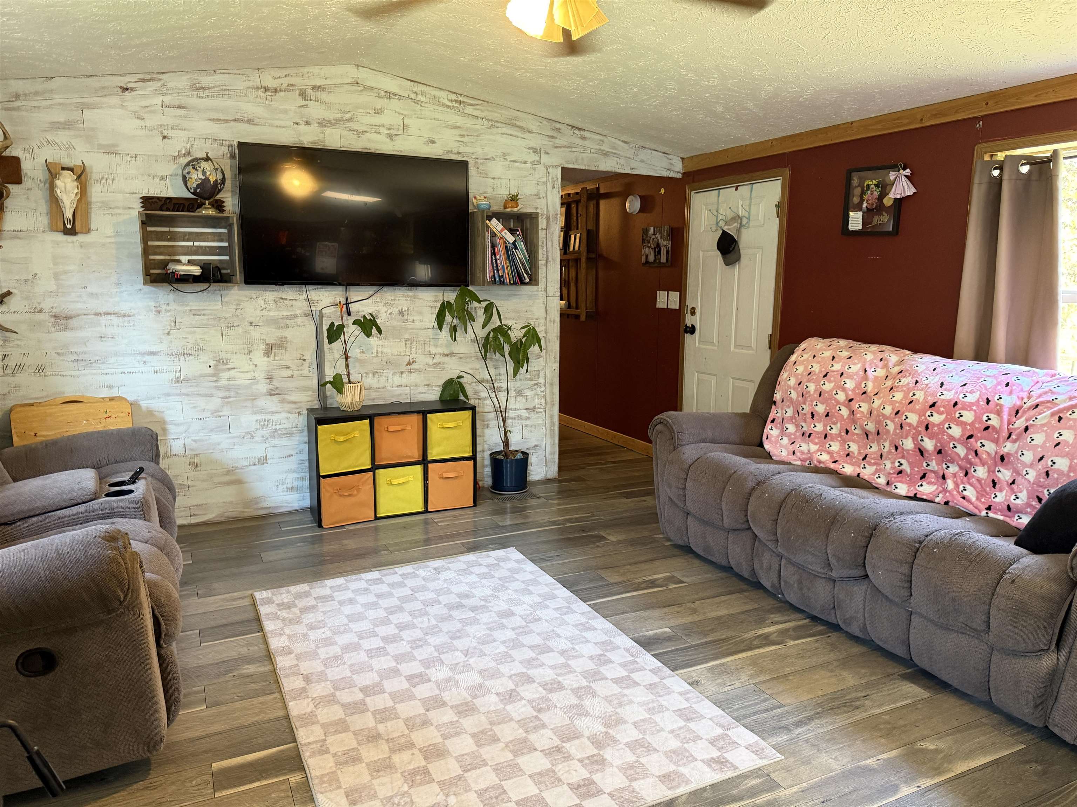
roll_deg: -0.6
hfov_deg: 71.6
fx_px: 747
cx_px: 538
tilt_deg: -7.5
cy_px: 404
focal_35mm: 24
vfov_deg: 56.8
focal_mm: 6.76
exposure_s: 1/60
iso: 320
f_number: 1.78
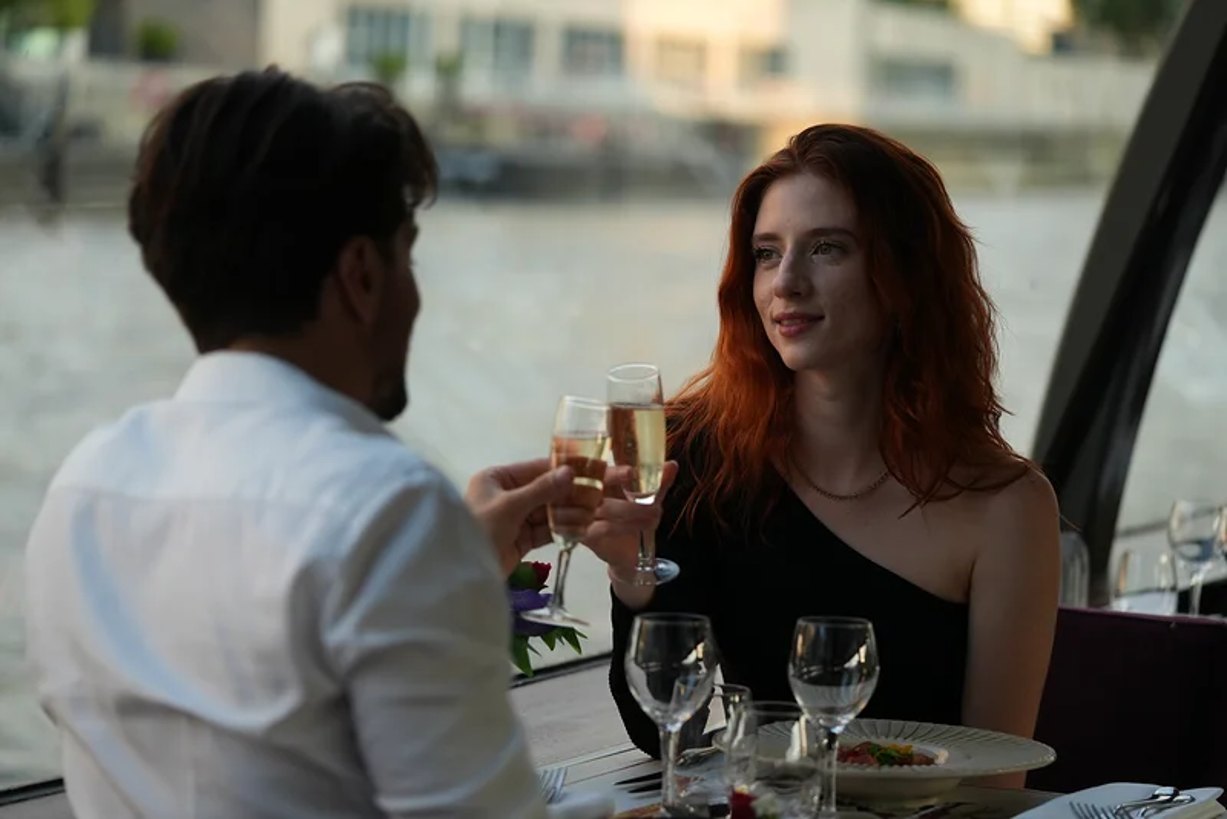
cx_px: 614
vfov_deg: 15.2
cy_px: 410
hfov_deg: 22.6
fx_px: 3068
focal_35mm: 90
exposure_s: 1/800
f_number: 2.8
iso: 640
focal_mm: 90
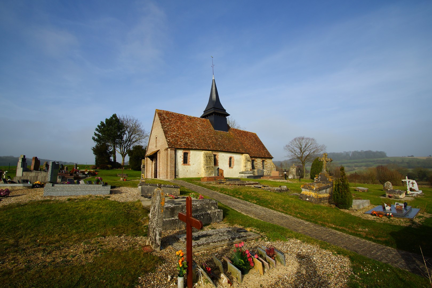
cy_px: 144
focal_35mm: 15
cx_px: 216
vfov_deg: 77.3
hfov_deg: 100.4
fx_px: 180
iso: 64
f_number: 6.3
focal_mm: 10
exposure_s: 1/320
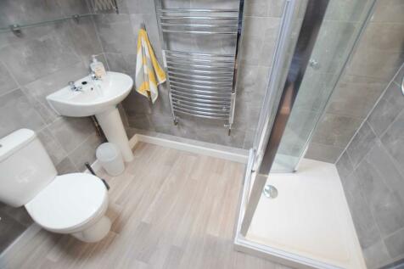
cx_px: 202
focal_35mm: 26
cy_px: 134
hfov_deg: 70.5
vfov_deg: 50.4
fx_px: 286
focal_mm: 17
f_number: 3.5
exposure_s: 1/60
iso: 1100
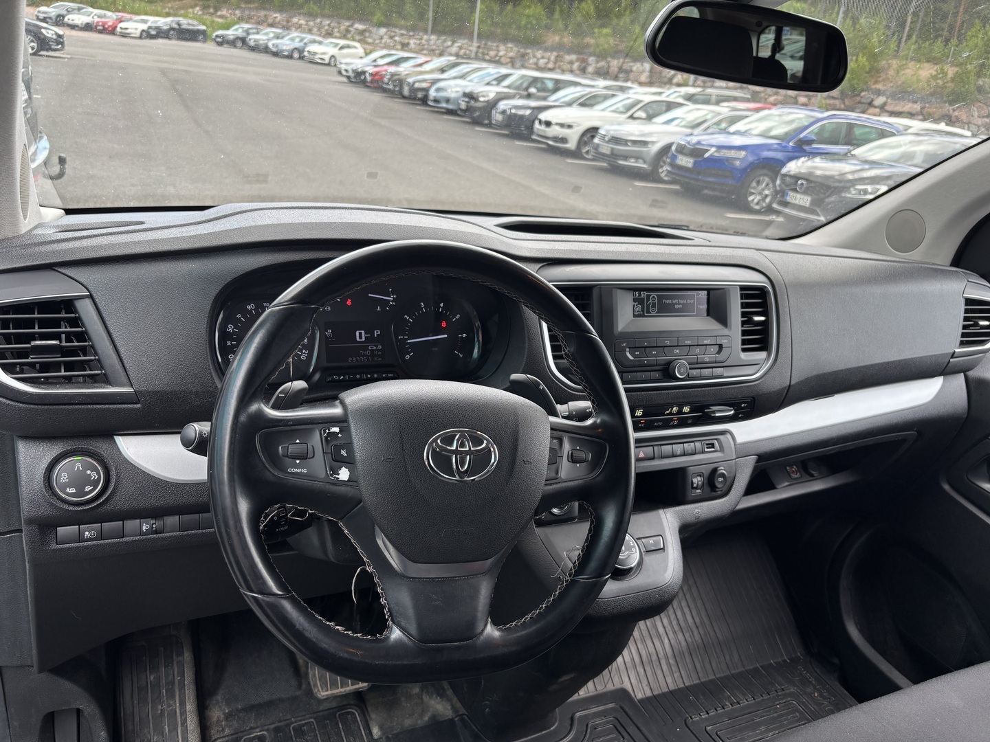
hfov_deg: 67.3
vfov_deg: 53.1
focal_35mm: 26
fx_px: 744
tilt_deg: -23.3
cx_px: 495
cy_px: 371
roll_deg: -6.6
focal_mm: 5.96
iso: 40
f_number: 1.6
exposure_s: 1/210
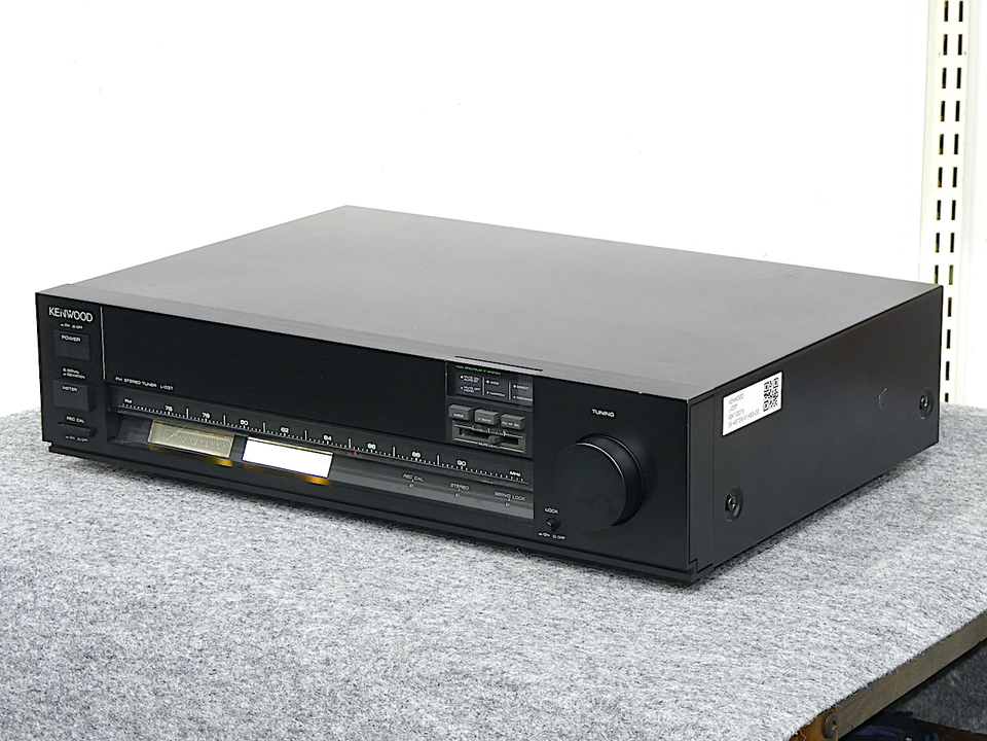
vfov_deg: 15.1
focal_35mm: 98
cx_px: 494
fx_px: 2794
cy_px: 370
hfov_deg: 20.0
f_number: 5
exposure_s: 1/5
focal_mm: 17.5
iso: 200
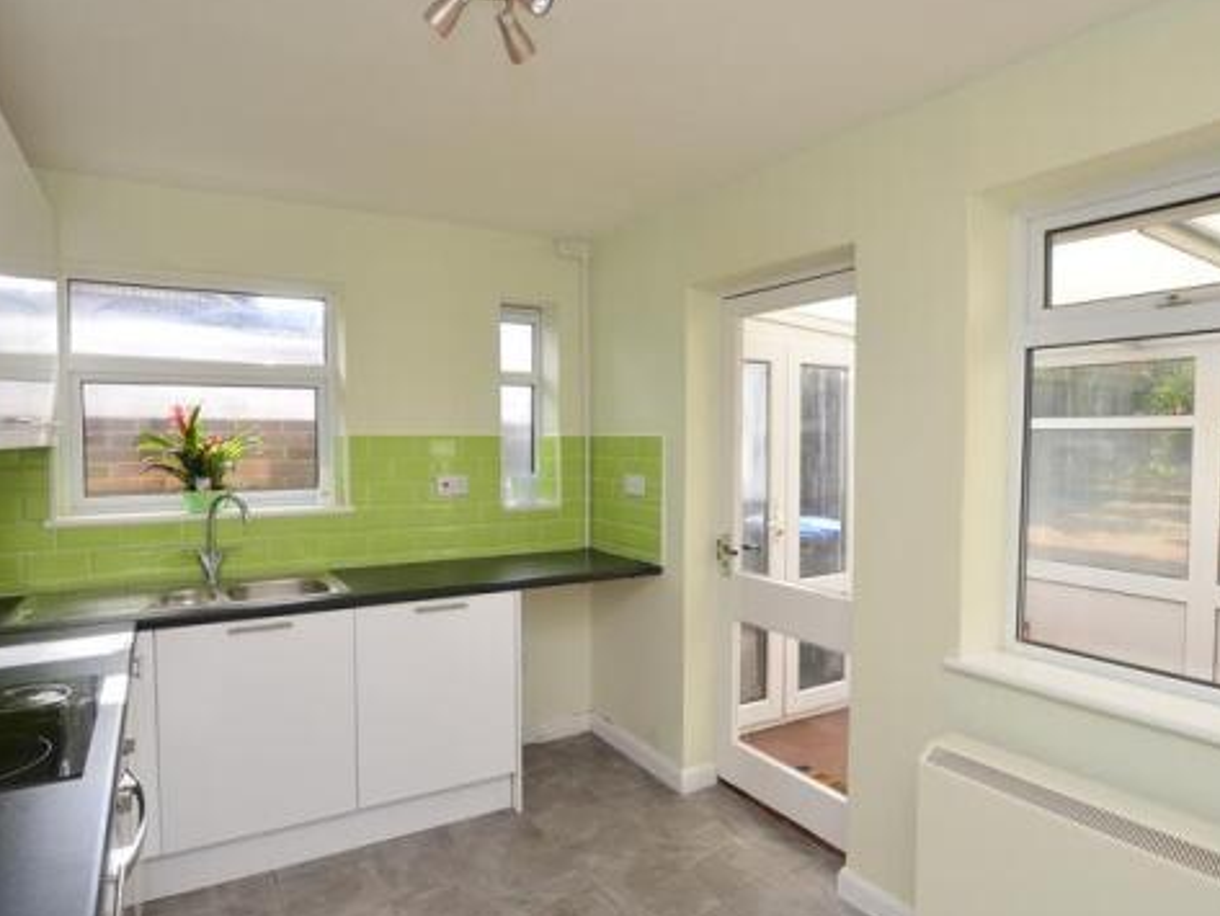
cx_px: 573
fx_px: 705
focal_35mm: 20
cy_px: 463
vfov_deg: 66.0
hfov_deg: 81.6
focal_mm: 10
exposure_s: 1/100
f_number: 5
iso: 200
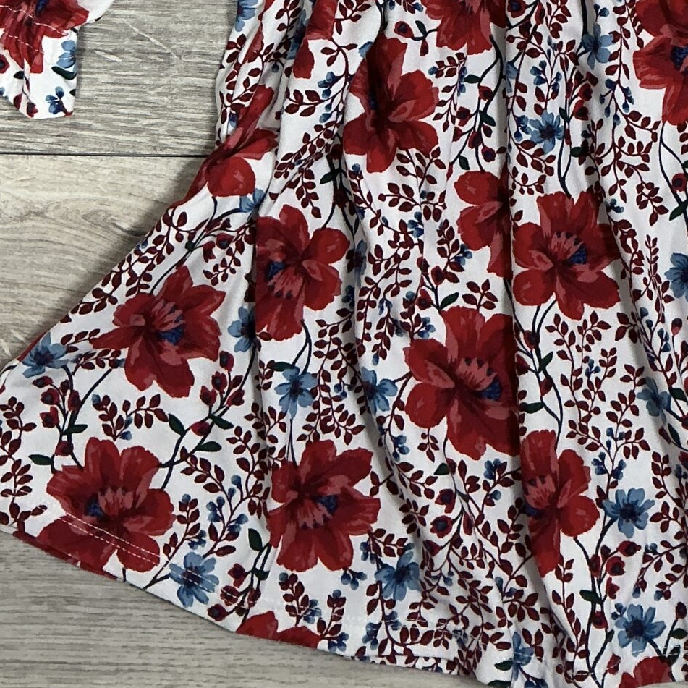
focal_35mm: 69
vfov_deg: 22.2
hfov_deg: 24.7
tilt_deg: -83.5
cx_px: 534
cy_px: -225
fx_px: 1552
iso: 64
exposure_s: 1/50
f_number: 1.8
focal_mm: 3
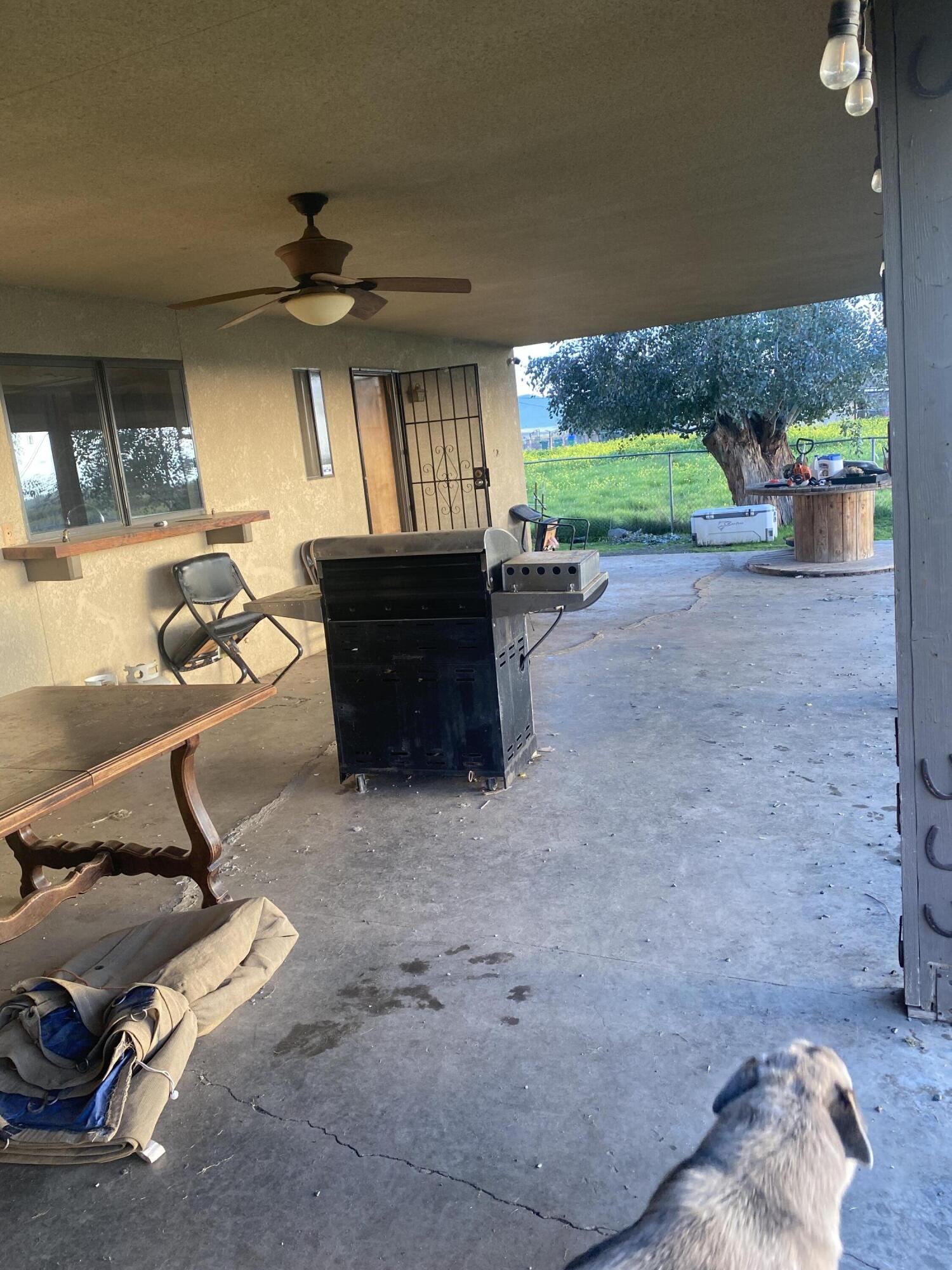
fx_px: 953
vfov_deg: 67.3
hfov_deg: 53.1
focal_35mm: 26
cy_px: 635
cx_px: 476
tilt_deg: -11.6
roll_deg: +6.7
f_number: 1.8
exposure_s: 1/121
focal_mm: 4.25
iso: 100
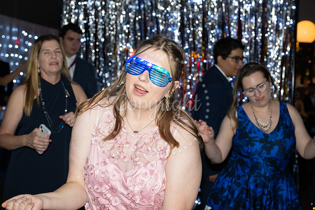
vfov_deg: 21.6
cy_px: 105
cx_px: 158
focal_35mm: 63
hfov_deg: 31.9
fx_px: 551
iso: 6400
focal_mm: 63
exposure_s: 1/125
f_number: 5.6
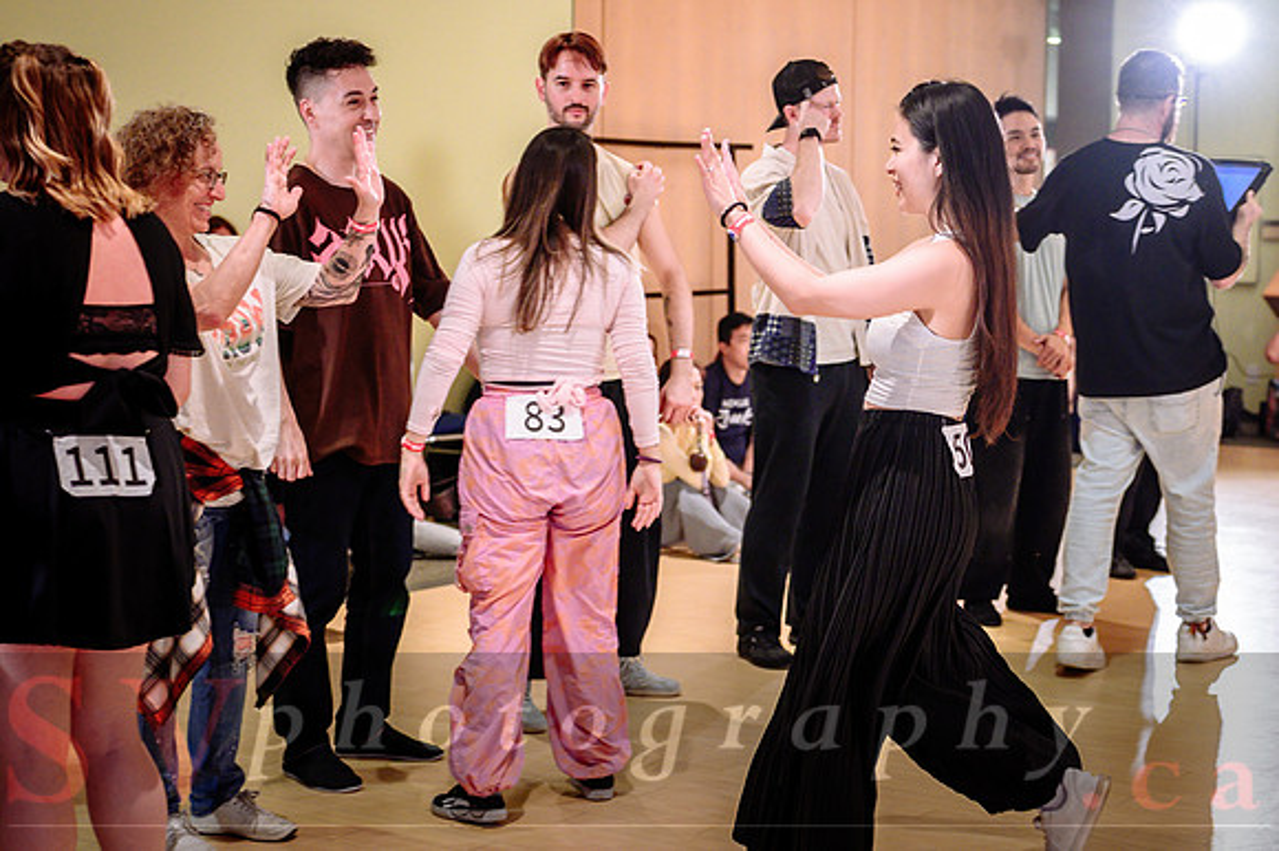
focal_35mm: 63
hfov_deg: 31.7
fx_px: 2251
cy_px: 360
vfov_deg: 21.4
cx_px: 737
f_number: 2
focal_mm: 37
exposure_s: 1/250
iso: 1250
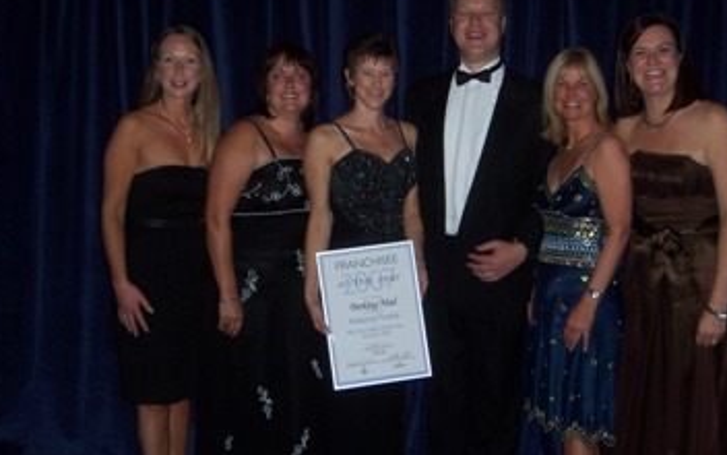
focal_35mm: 53
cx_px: 366
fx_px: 1050
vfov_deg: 24.4
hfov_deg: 38.2
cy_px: 244
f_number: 3.3
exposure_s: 1/60
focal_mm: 7.3
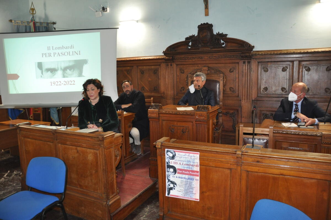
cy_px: 110
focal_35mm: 27
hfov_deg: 67.4
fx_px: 248
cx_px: 166
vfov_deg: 47.8
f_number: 3.5
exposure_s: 1/80
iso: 800
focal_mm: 18
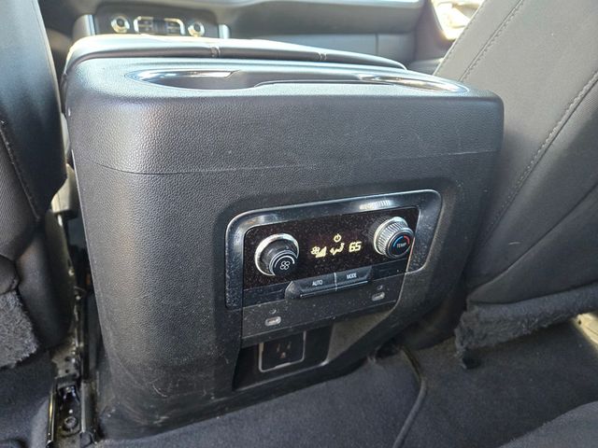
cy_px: 224
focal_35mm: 23
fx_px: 397
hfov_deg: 73.9
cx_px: 299
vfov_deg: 58.9
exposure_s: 1/120
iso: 800
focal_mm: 5.4
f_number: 1.8
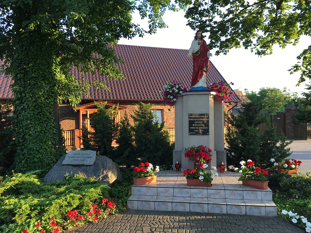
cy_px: 116
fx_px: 261
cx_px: 156
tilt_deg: +0.3
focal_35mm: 29
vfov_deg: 48.2
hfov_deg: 61.7
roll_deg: +0.6
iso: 25
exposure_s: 1/100
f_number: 2.2
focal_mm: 4.15
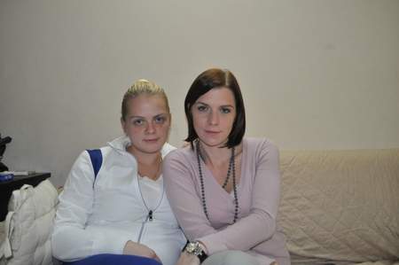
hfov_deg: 62.0
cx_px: 200
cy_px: 132
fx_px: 332
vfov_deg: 43.5
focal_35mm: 30
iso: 800
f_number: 3.8
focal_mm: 20
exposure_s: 1/60
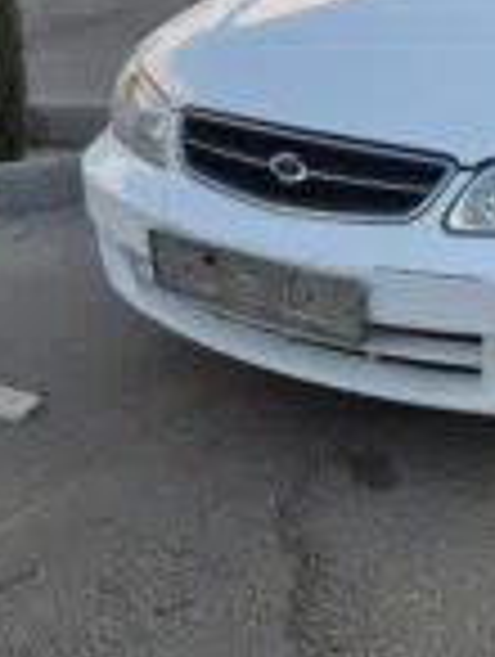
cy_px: 230
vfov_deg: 30.5
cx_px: 580
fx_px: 1198
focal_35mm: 63
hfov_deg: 21.8
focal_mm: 5.4
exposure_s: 1/305
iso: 25
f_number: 1.8
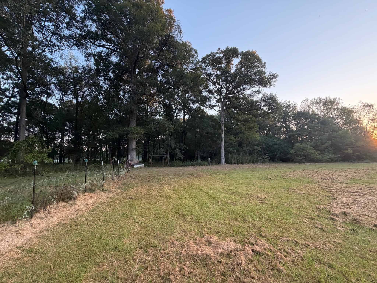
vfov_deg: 85.7
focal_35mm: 14
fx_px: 152
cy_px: 142
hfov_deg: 102.1
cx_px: 188
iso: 200
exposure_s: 1/121
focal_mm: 2.2
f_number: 2.2
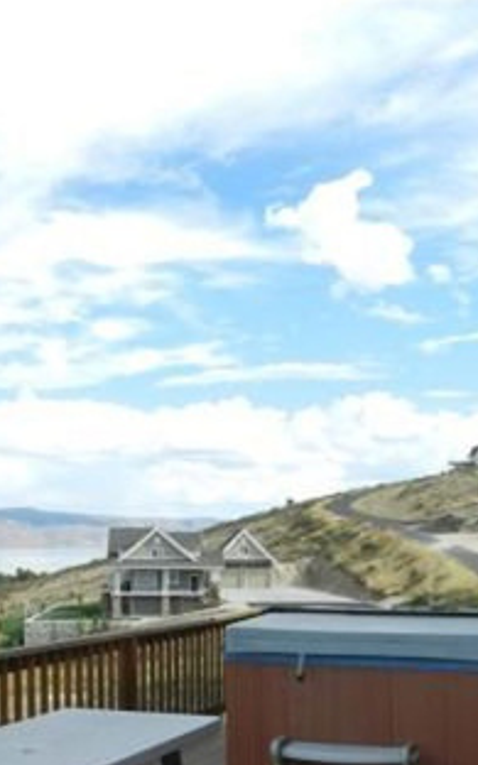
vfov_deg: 39.6
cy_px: 539
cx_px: 184
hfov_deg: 25.8
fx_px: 1042
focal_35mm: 50
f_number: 4
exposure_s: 1/800
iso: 220
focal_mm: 4
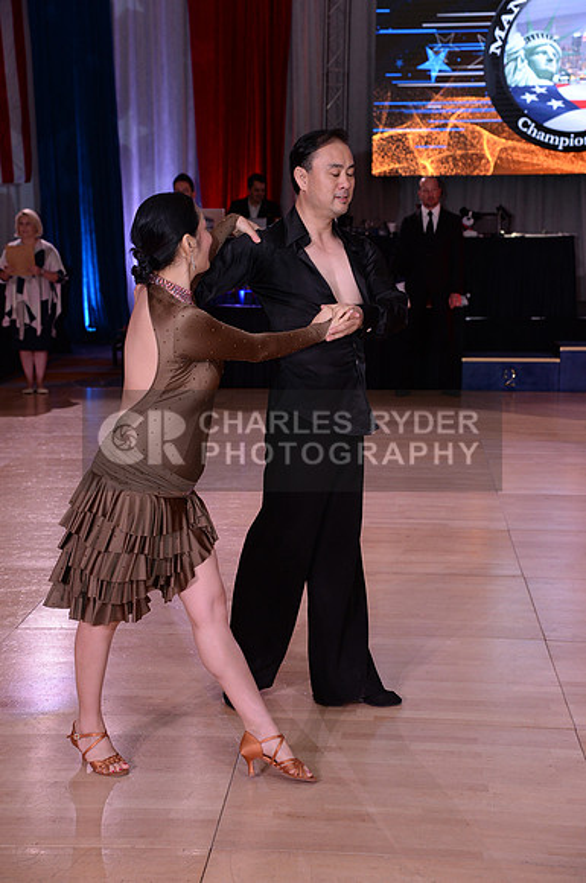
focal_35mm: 66
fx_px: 1616
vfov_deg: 30.6
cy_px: 442
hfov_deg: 20.6
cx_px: 293
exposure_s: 1/250
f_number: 6.3
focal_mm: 66
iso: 1600
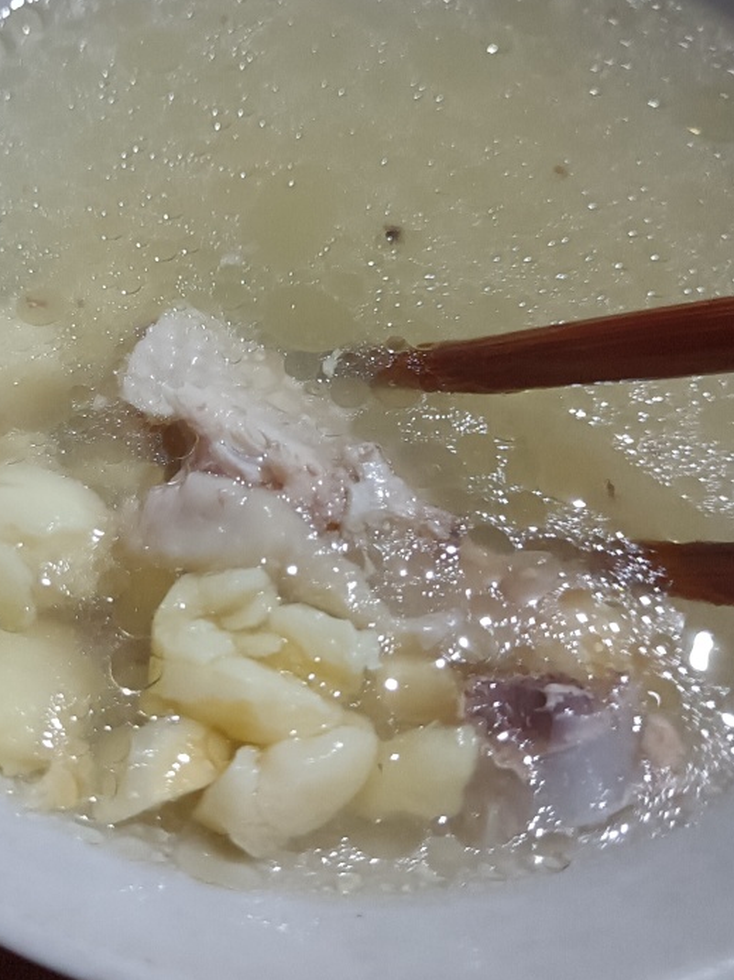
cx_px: 196
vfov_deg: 46.7
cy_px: 429
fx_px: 1132
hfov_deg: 35.3
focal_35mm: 40
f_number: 1.8
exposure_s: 1/50
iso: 3490
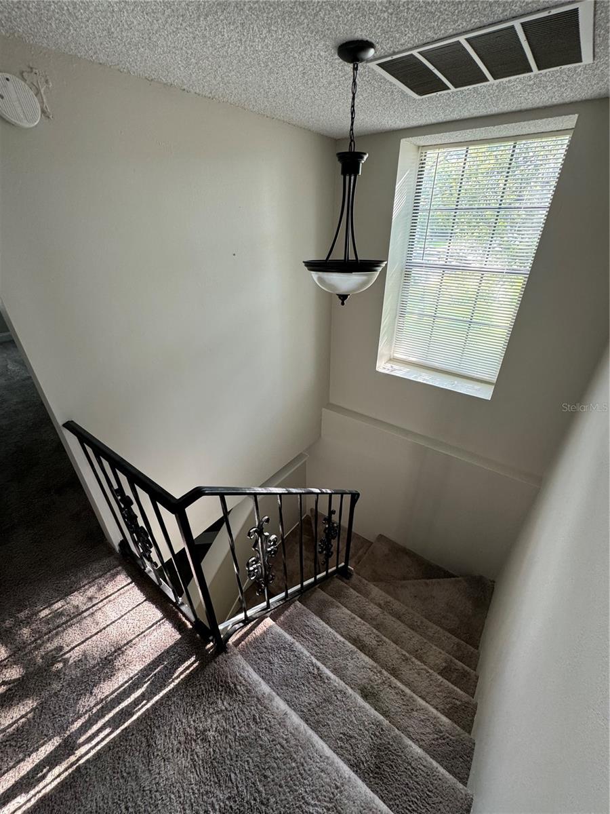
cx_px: 305
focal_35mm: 14
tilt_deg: -28.6
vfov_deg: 102.1
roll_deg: +0.7
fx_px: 329
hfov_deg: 85.7
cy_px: 407
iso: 200
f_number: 2.2
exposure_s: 1/99
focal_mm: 2.22
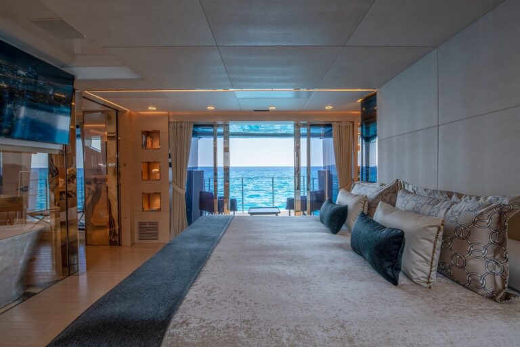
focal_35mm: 15
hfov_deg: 100.4
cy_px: 174
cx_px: 260
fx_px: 217
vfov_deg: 77.3
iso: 160
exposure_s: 1/25
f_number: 16
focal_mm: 15
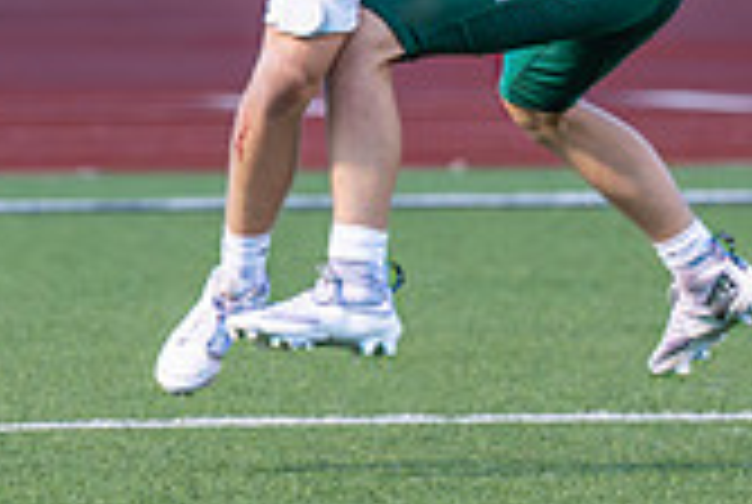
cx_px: 11
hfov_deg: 2.6
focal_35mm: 787
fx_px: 16469
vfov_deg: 1.8
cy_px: -51
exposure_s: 1/1000
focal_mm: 165
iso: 1600
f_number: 2.8
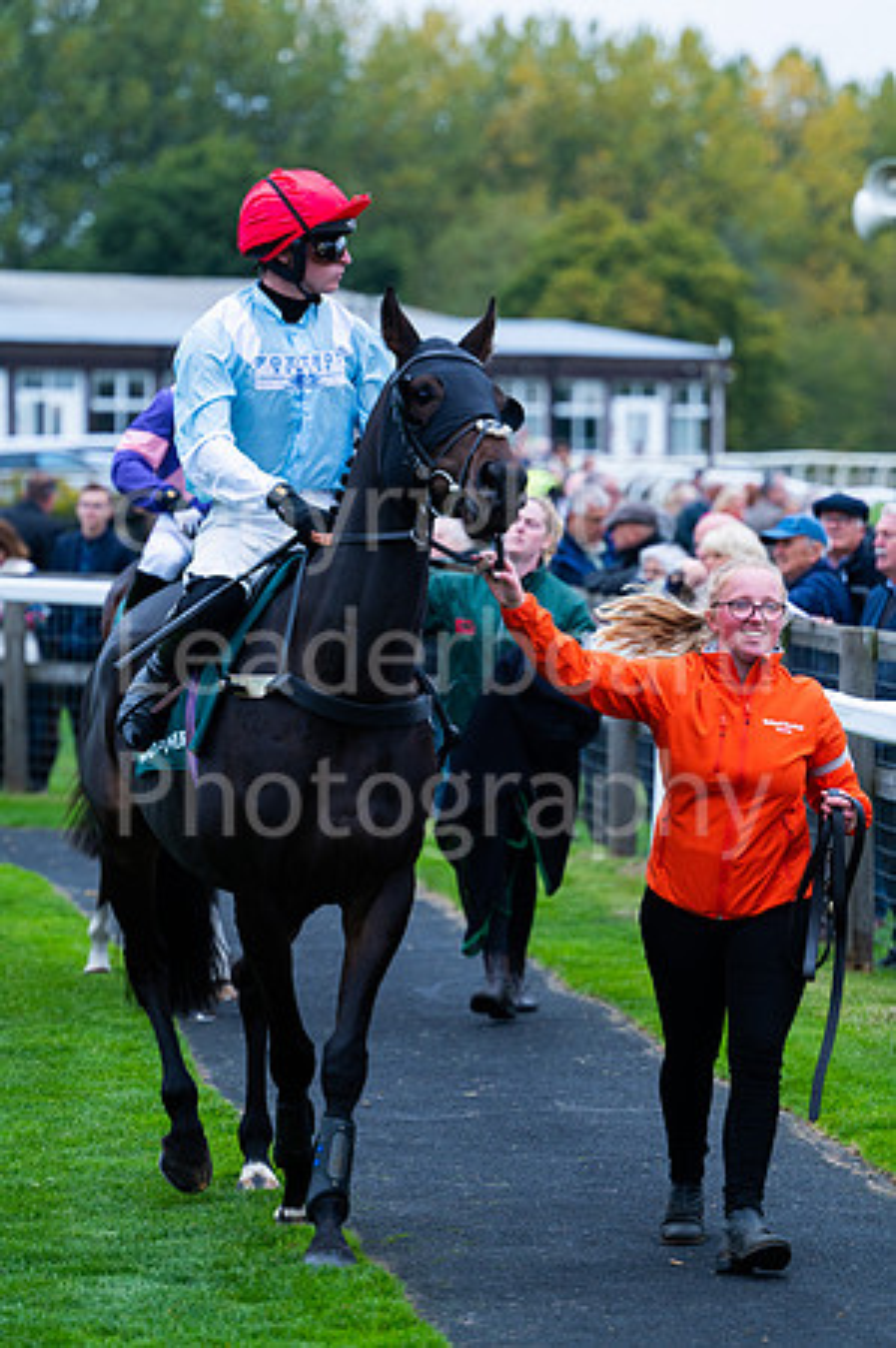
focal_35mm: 170
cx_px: 448
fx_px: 6361
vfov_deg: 12.1
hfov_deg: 8.1
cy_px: 674
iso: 800
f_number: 4
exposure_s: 1/1000
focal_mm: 170
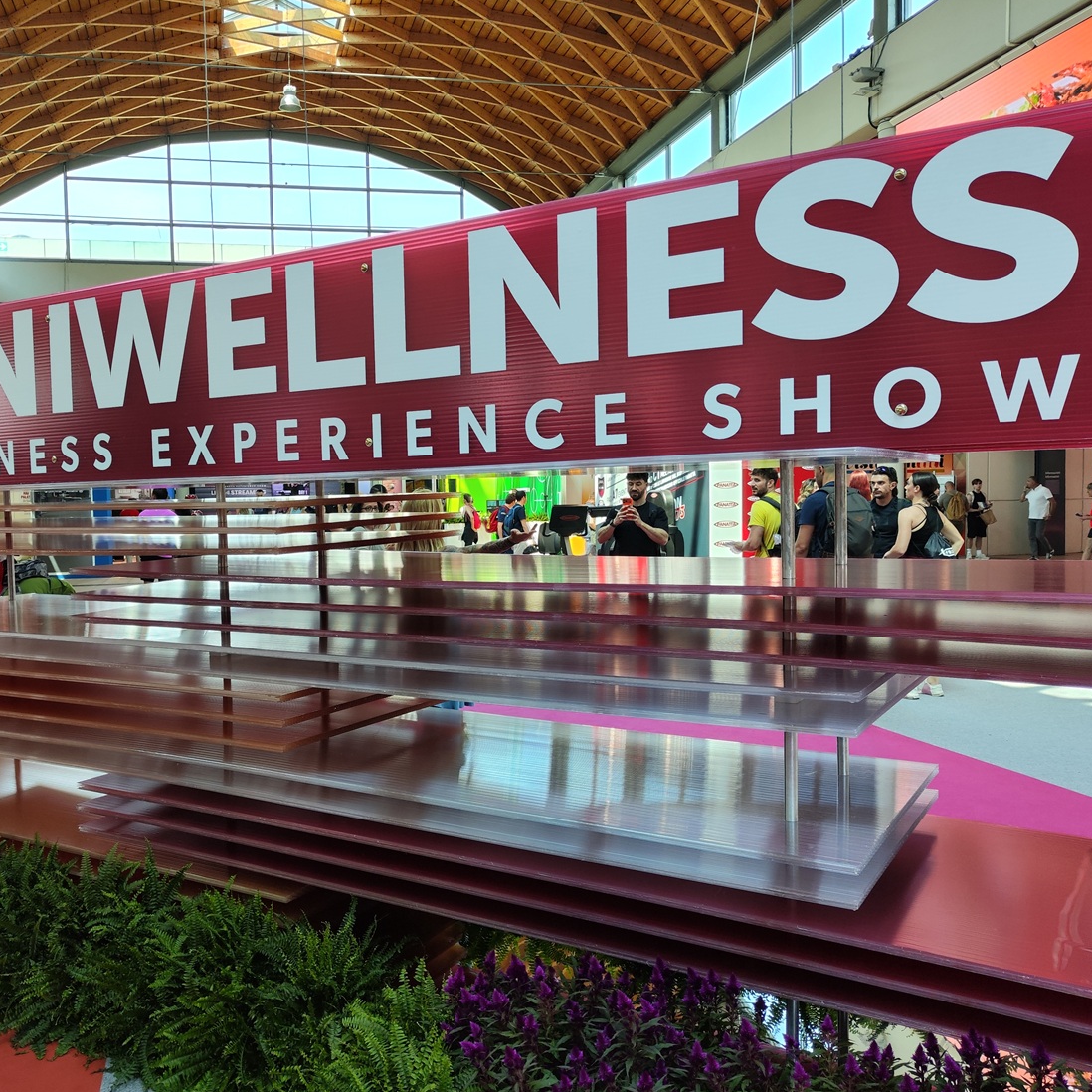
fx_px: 1035
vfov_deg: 55.6
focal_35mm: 29
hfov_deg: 55.1
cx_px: 428
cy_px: 556
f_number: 1.8
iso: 50
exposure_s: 1/100
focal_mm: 4.68
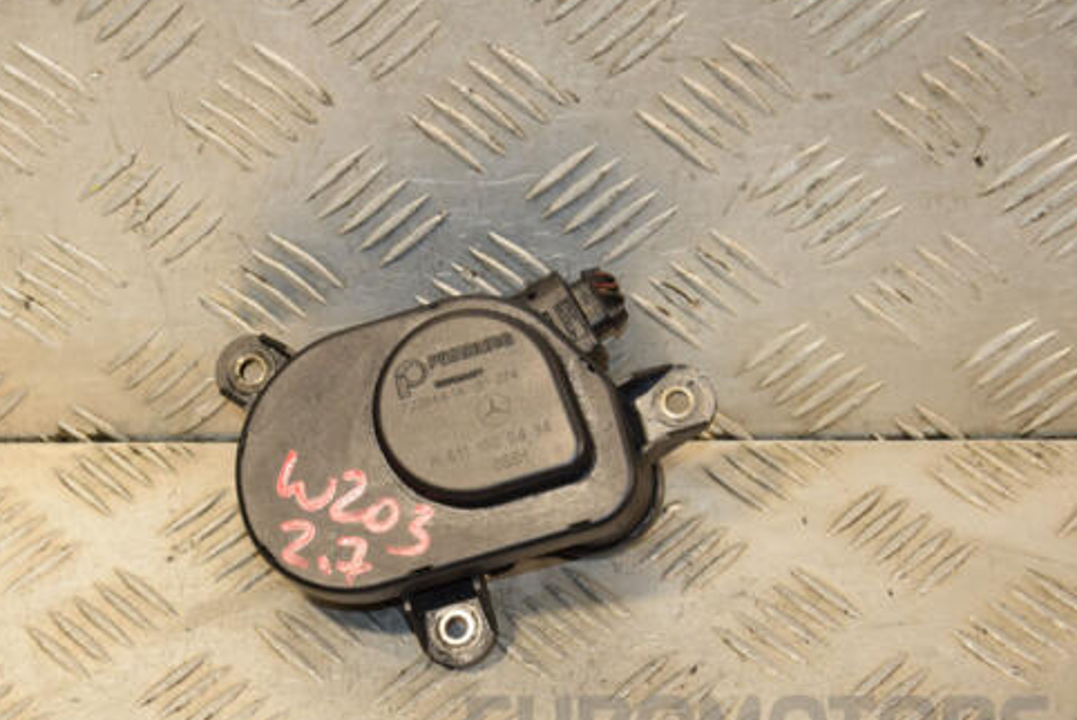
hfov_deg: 21.0
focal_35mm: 97
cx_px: 425
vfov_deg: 14.1
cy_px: 432
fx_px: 2904
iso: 800
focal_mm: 52
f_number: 7.1
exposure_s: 1/200
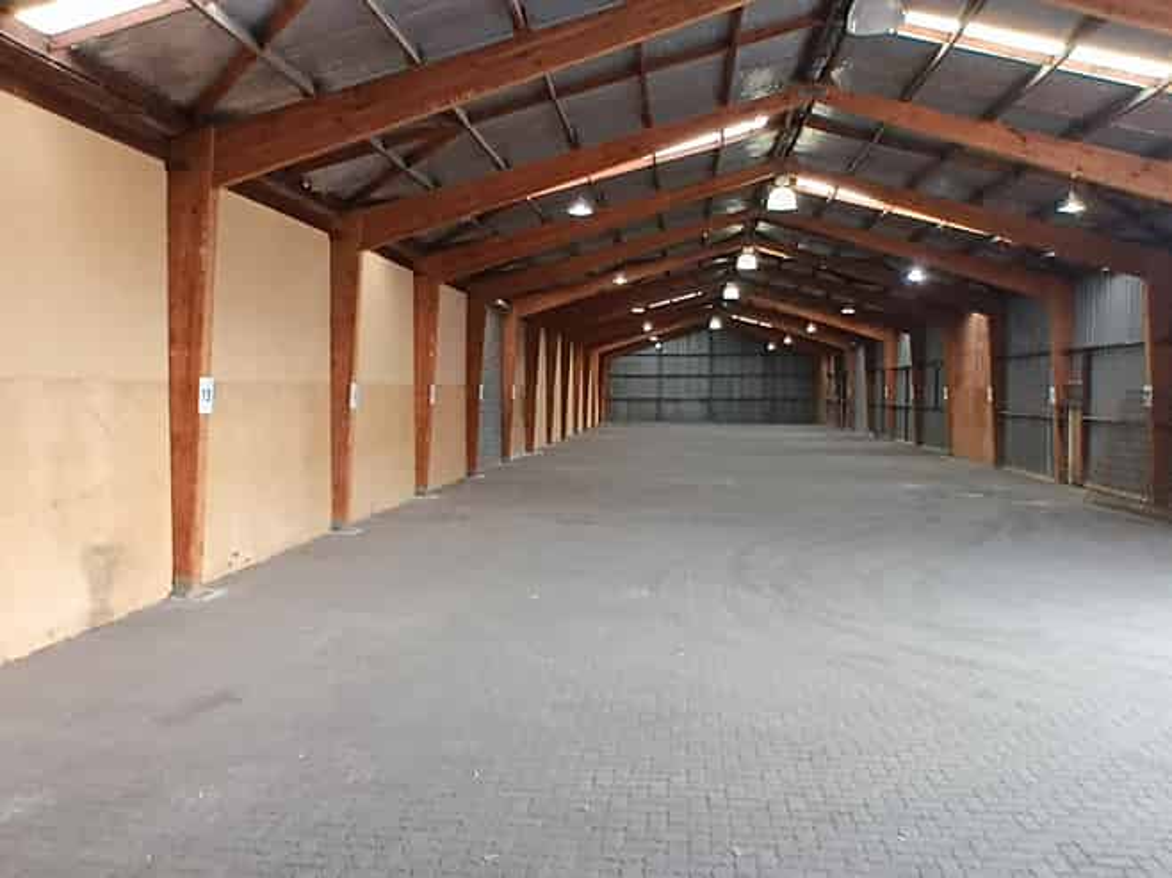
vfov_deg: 61.1
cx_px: 586
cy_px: 439
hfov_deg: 76.4
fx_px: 745
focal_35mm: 22
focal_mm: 1.43
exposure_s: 1/33.3
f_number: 2.2
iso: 125
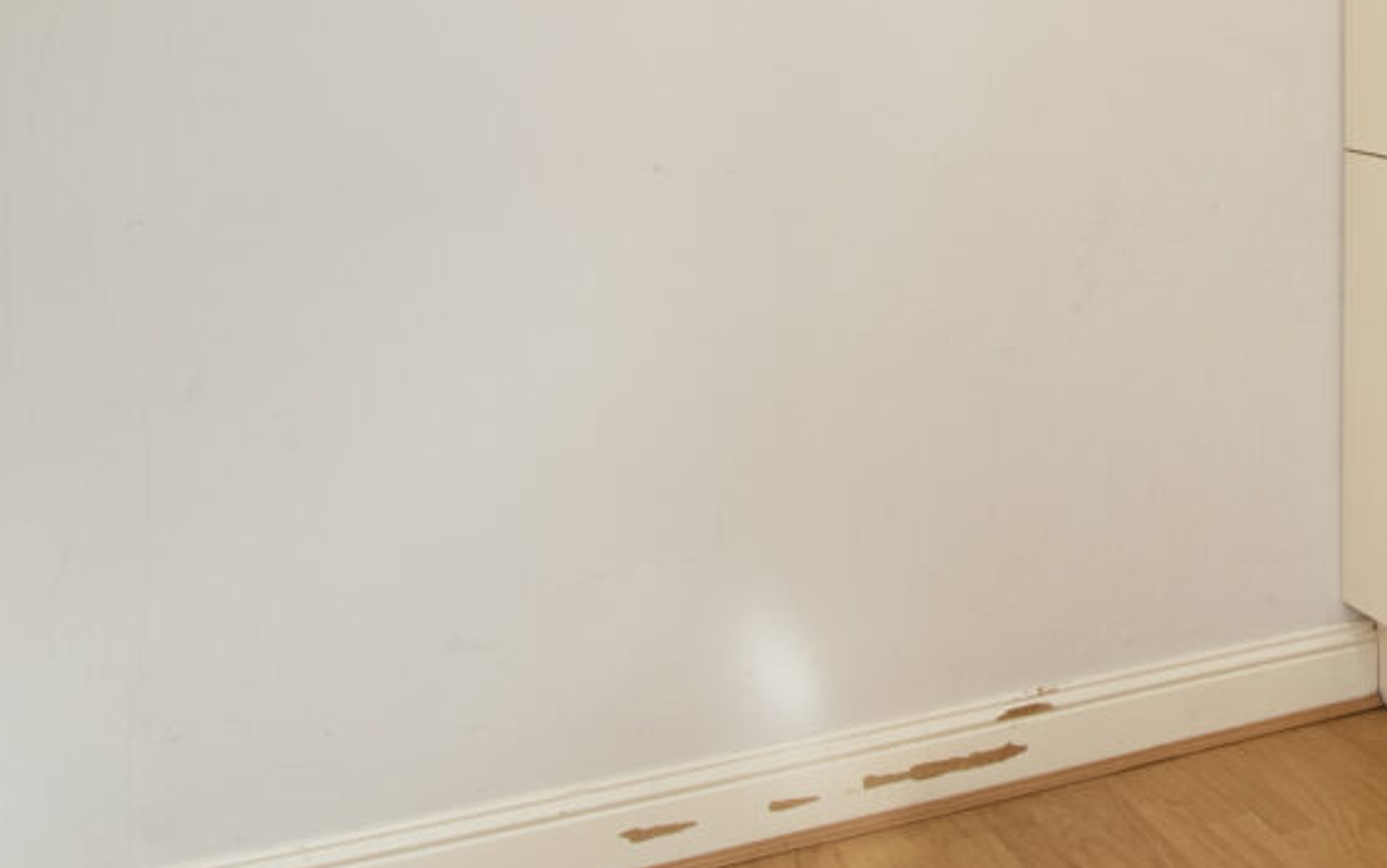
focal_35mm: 52
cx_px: 1539
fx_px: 1966
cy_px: -49
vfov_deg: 23.6
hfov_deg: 33.6
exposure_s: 1/5
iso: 320
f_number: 8
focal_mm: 10
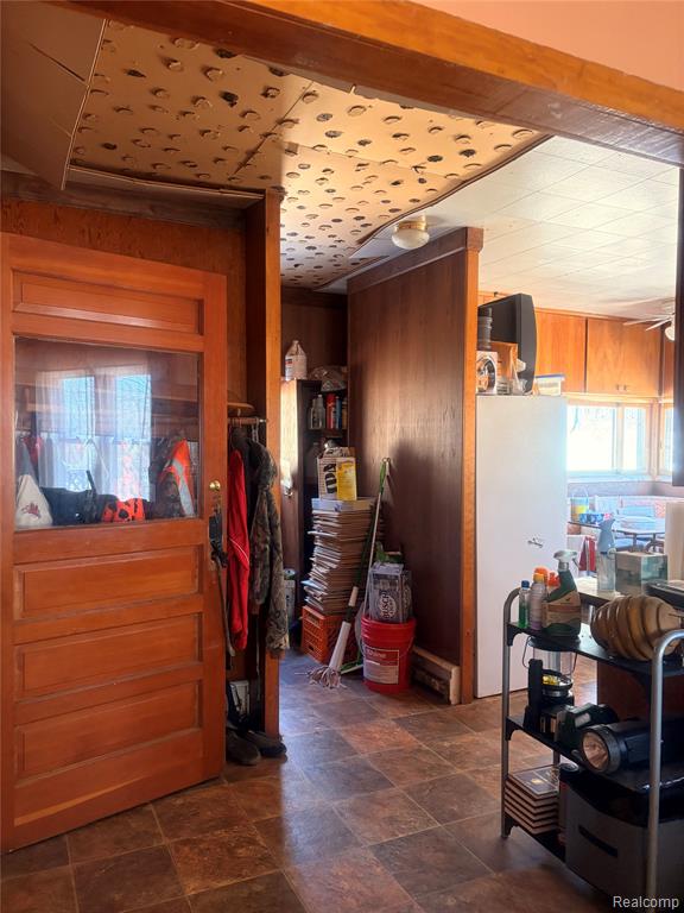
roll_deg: -0.2
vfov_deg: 67.3
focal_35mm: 26
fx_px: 685
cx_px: 342
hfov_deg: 53.1
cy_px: 456
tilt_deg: -0.9
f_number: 1.6
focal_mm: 5.96
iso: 250
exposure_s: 1/60
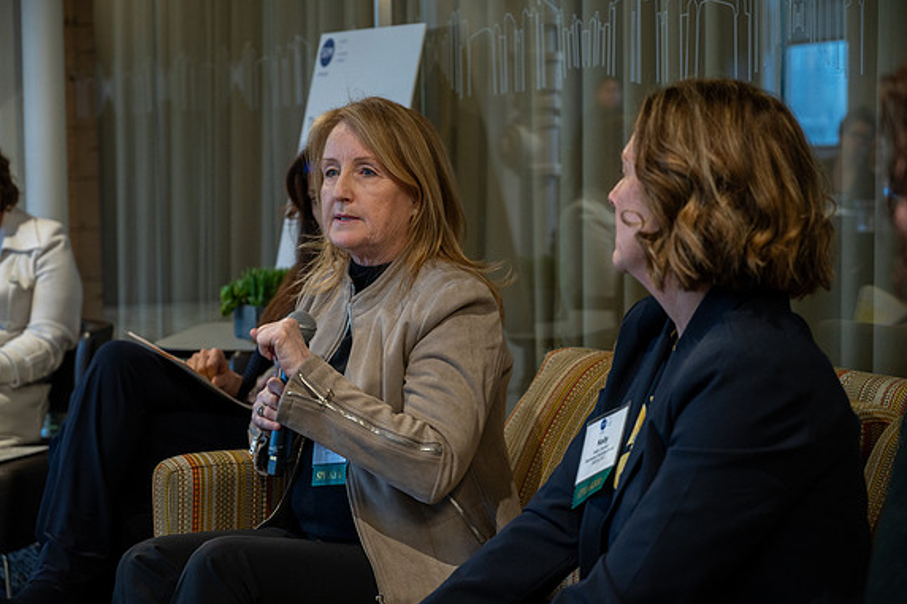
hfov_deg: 28.5
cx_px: 455
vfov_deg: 19.2
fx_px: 1788
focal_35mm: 71
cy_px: 304
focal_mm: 70
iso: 1600
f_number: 4
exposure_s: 1/50
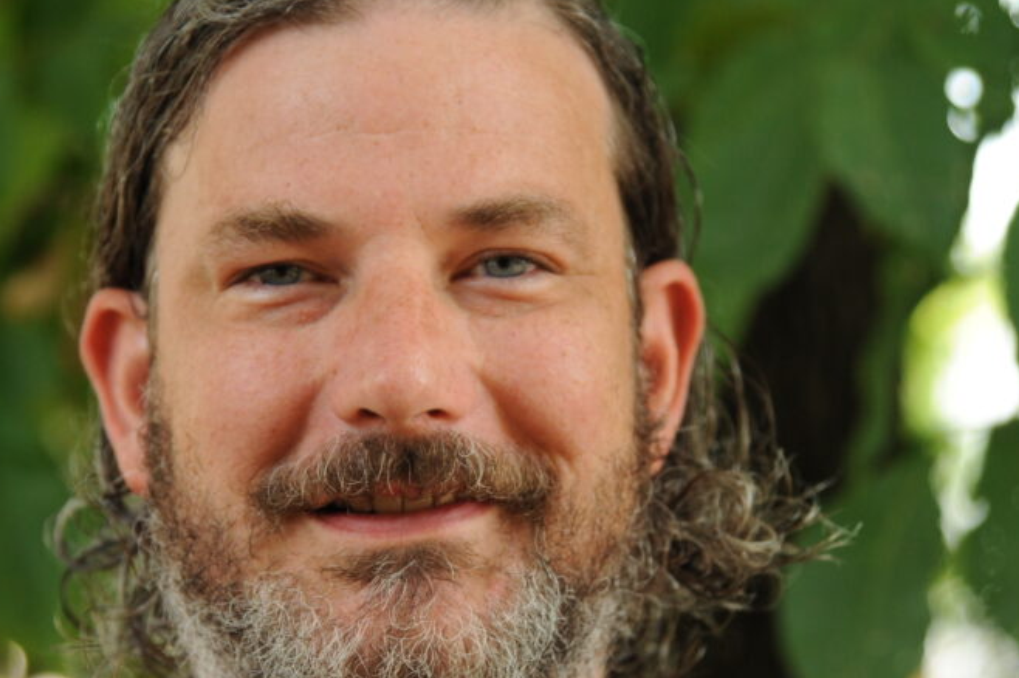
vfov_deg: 8.8
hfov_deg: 13.2
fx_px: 4385
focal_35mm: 155
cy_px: 392
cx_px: 384
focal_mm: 85
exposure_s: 1/400
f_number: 4
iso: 1000
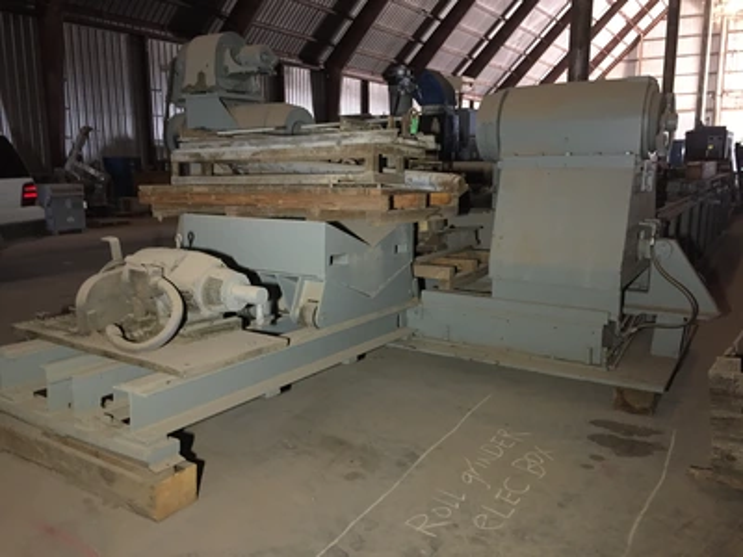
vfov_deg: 48.2
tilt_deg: -10.9
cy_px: 278
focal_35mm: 29
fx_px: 622
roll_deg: +0.9
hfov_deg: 61.7
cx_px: 372
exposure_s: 1/15
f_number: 2.2
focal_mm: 4.15
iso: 500
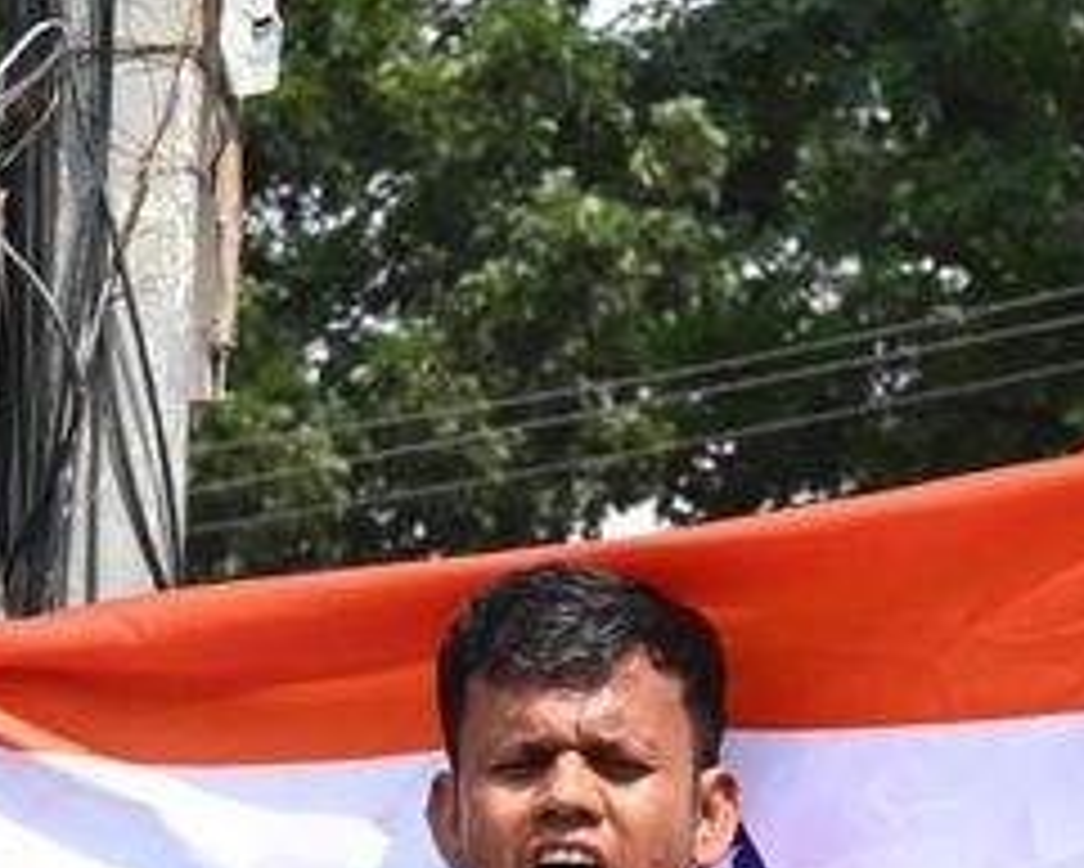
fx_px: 8441
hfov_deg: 7.3
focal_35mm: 263
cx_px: 670
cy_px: 1205
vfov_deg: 5.8
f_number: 9
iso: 1250
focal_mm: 66
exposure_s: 1/1250
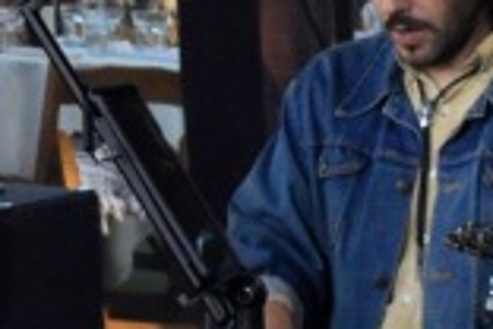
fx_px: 6943
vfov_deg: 2.7
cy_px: 14
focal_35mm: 507
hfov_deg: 4.0
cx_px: -265
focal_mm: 44
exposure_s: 1/60
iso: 400
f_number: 8
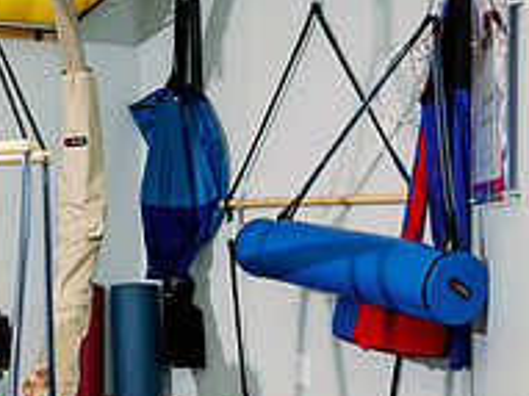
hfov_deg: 24.8
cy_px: 264
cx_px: -127
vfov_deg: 20.9
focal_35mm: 70
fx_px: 1069
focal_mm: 24
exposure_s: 1/200
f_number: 3.5
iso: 500
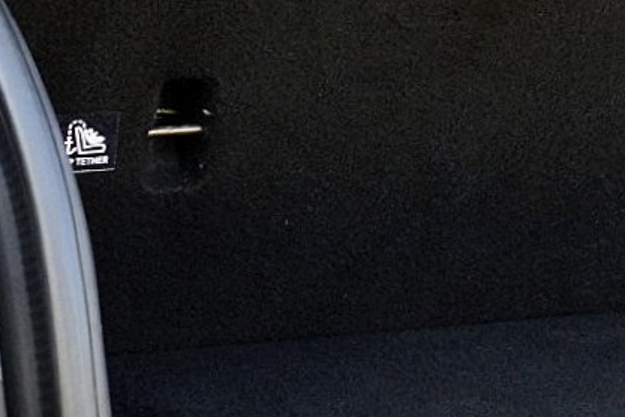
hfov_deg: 11.1
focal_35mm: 181
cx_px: 812
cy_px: 36
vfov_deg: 7.6
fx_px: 3141
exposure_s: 1/60
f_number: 7.1
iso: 800
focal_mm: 31
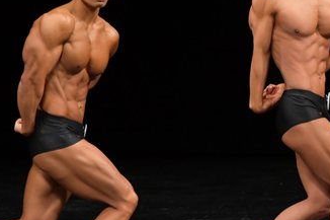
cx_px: 306
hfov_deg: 3.4
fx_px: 5561
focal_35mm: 607
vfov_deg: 2.3
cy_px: 87
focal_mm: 170
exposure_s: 1/400
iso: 2500
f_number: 5.6
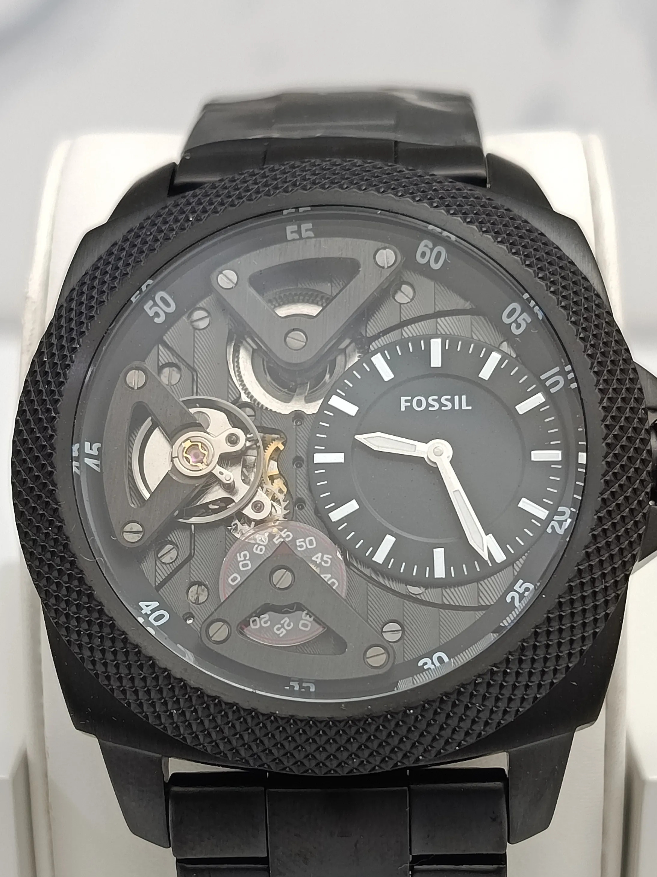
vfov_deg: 29.2
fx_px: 1670
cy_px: 573
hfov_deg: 22.3
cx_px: 336
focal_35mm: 66
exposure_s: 1/100
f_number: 1.7
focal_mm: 5.24
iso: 466
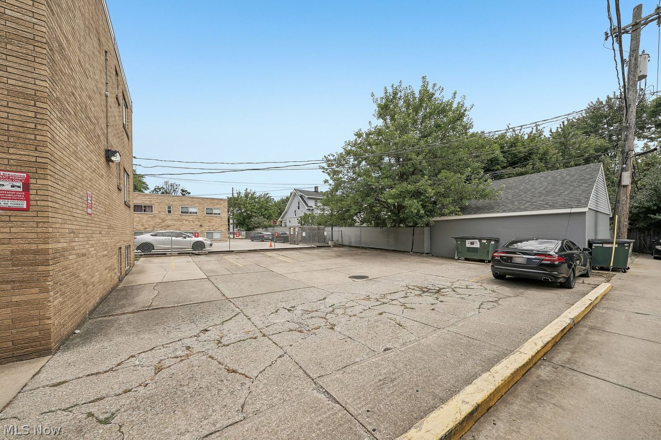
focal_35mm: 12
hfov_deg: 112.6
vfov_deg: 90.0
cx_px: 330
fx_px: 220
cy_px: 220
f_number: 8
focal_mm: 12
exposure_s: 1/250
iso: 100
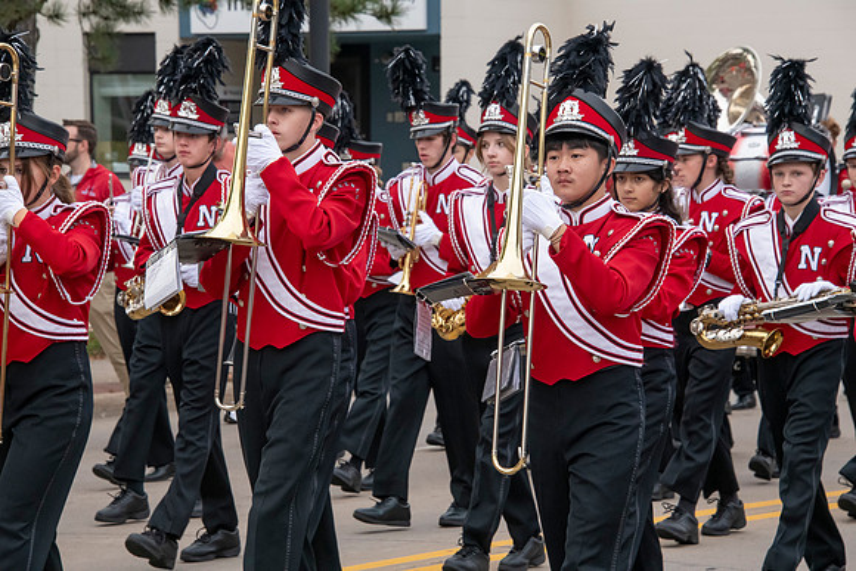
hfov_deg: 12.1
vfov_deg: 8.1
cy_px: 286
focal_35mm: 170
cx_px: 428
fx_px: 4043
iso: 3200
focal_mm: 170
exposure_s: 1/250
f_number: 11
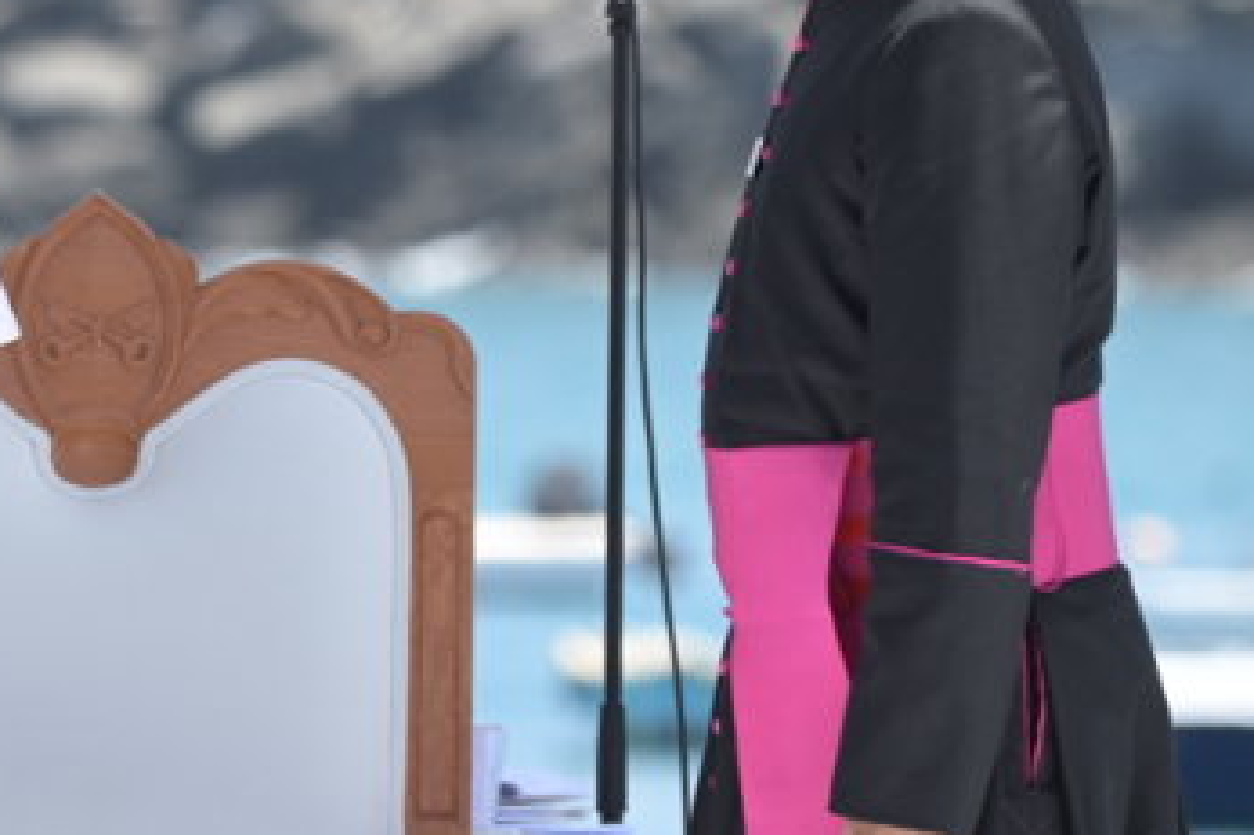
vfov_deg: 1.4
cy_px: 651
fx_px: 33736
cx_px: -828
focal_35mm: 969
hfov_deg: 2.1
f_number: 6.3
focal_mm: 280
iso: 250
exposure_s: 1/400
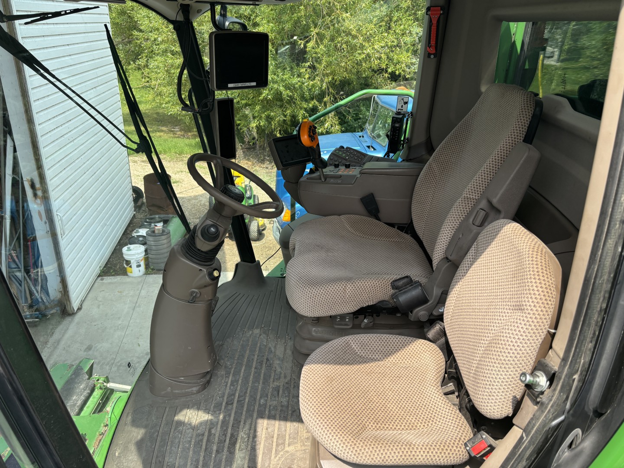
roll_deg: -1.9
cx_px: 312
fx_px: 469
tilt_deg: -24.0
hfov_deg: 67.3
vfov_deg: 53.1
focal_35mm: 26
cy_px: 234
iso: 50
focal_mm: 5.96
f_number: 1.6
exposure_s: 1/951
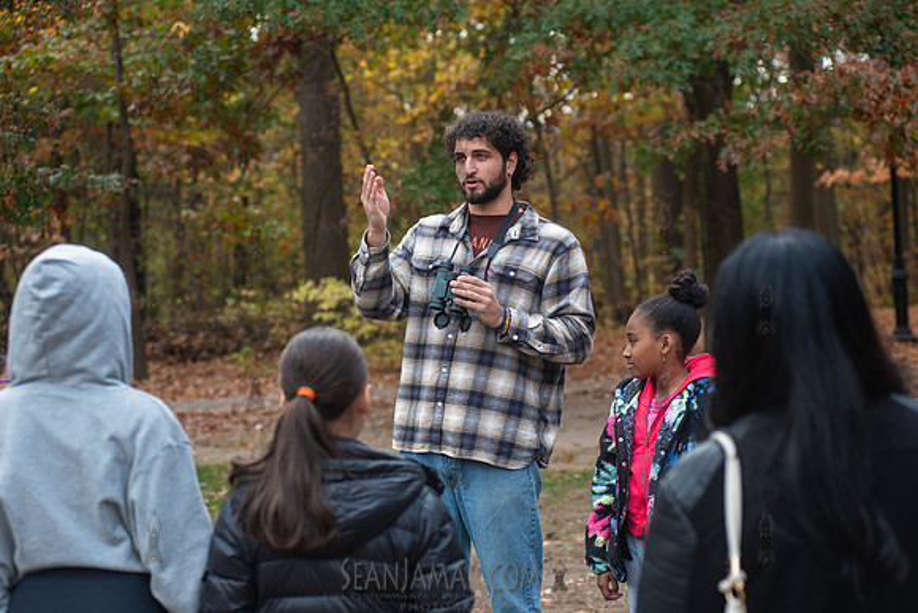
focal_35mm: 80
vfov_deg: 17.1
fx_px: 2041
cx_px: 459
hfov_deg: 25.3
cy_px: 306
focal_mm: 80
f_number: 4
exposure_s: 1/250
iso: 160
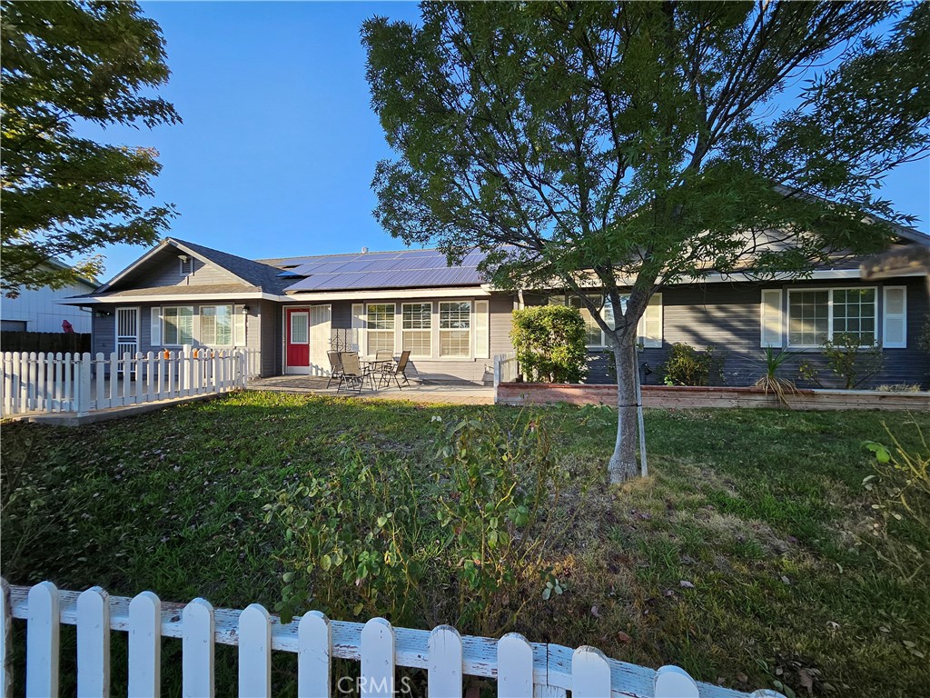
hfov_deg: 106.2
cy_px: 349
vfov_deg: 89.9
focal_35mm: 13
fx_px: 349
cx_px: 465
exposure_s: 1/416
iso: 32
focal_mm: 1.7
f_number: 2.2
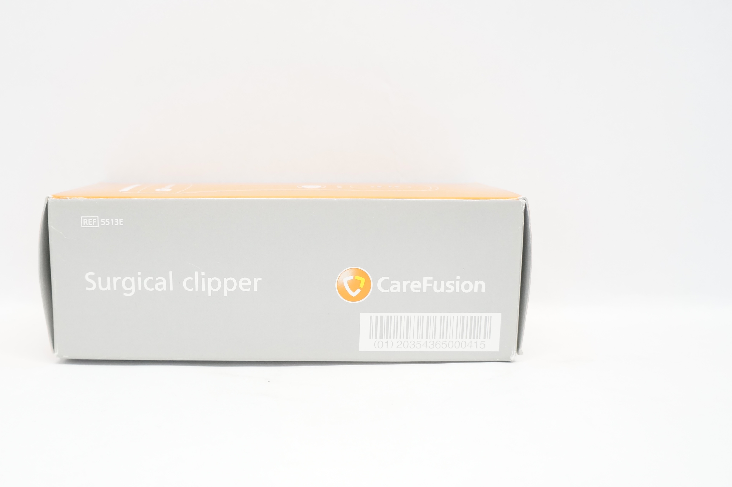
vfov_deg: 37.6
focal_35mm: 35
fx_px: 711
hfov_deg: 54.0
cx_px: 284
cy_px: 295
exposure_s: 1/80
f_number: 5
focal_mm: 18
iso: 800
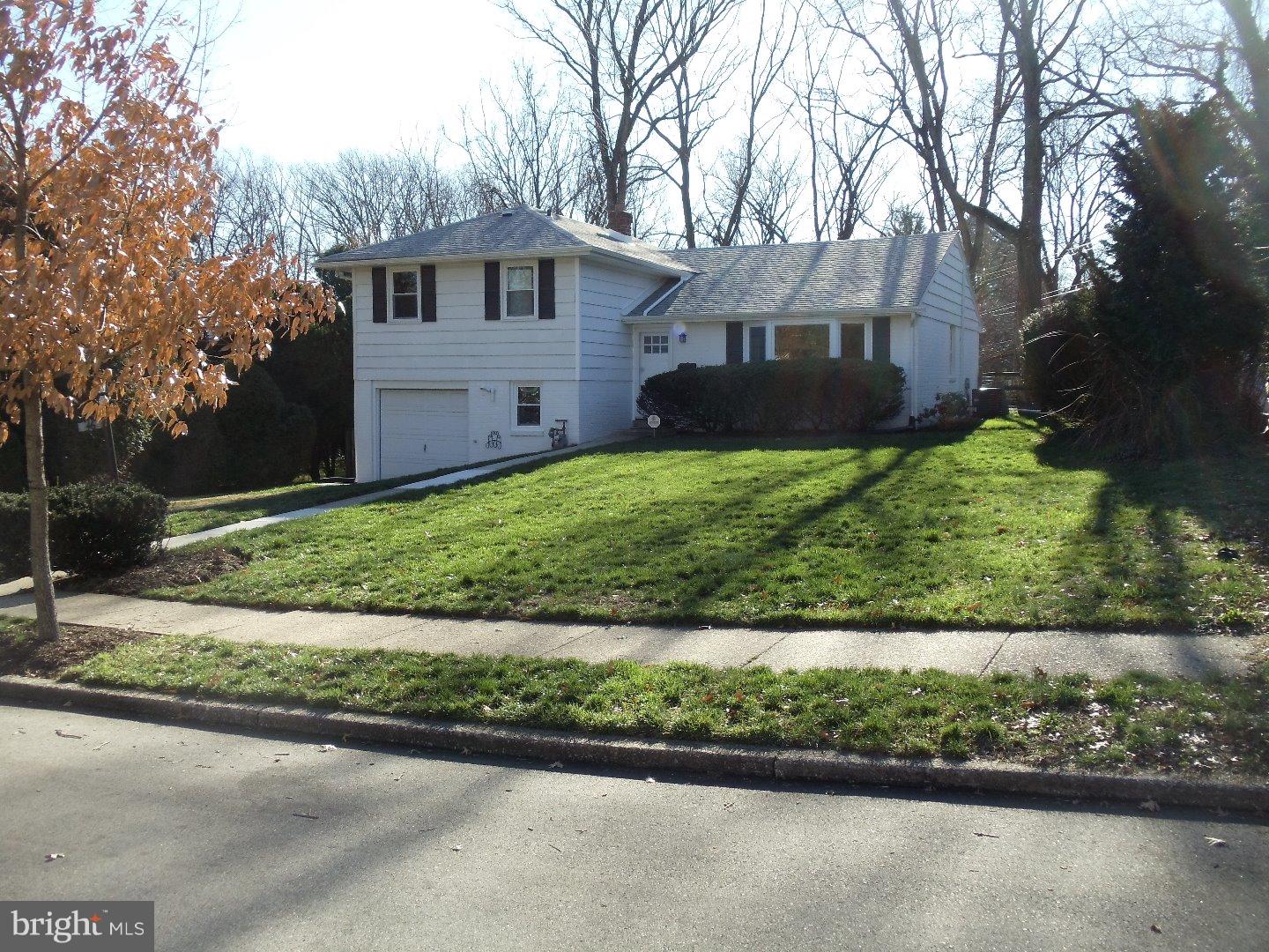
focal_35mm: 44
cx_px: 634
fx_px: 1613
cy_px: 476
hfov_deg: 42.9
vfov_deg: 32.9
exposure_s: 1/320
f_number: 3.5
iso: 80
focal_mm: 6
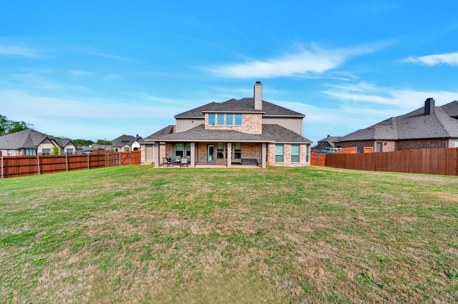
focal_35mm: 14
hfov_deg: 104.3
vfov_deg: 81.1
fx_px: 178
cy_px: 152
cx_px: 229
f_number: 8
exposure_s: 1/250
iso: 100
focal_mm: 14
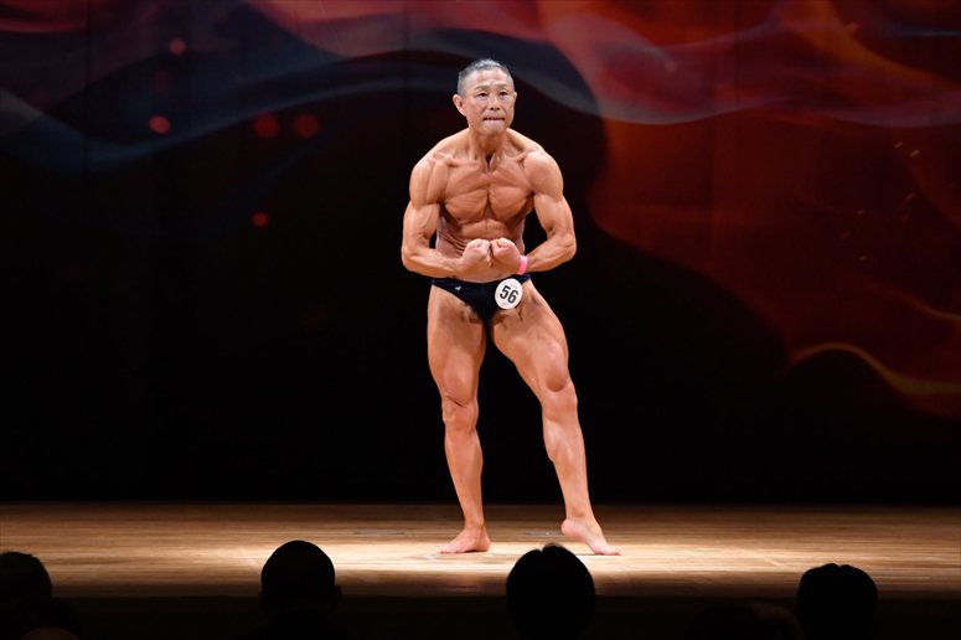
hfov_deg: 9.2
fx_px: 6003
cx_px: 480
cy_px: 320
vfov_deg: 6.1
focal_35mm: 225
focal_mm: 150
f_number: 5.6
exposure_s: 1/400
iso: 4000
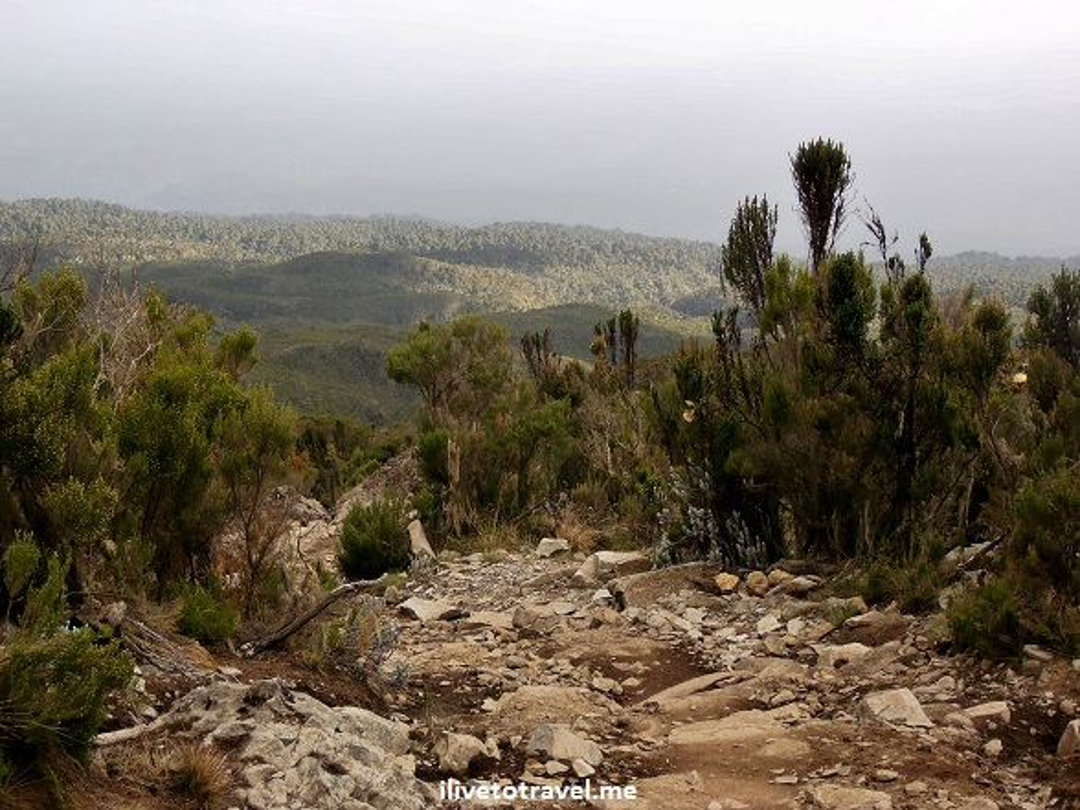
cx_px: 540
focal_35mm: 63
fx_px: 1966
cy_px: 405
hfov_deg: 30.7
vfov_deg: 23.3
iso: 80
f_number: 4.5
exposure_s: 1/160
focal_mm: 11.17
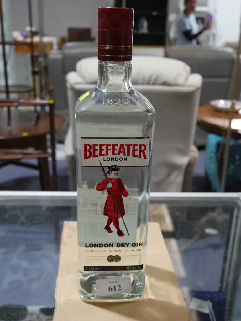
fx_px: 371
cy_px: 160
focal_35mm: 40
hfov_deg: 36.0
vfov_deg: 46.8
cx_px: 120
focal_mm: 20
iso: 400
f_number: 4.4
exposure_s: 1/60
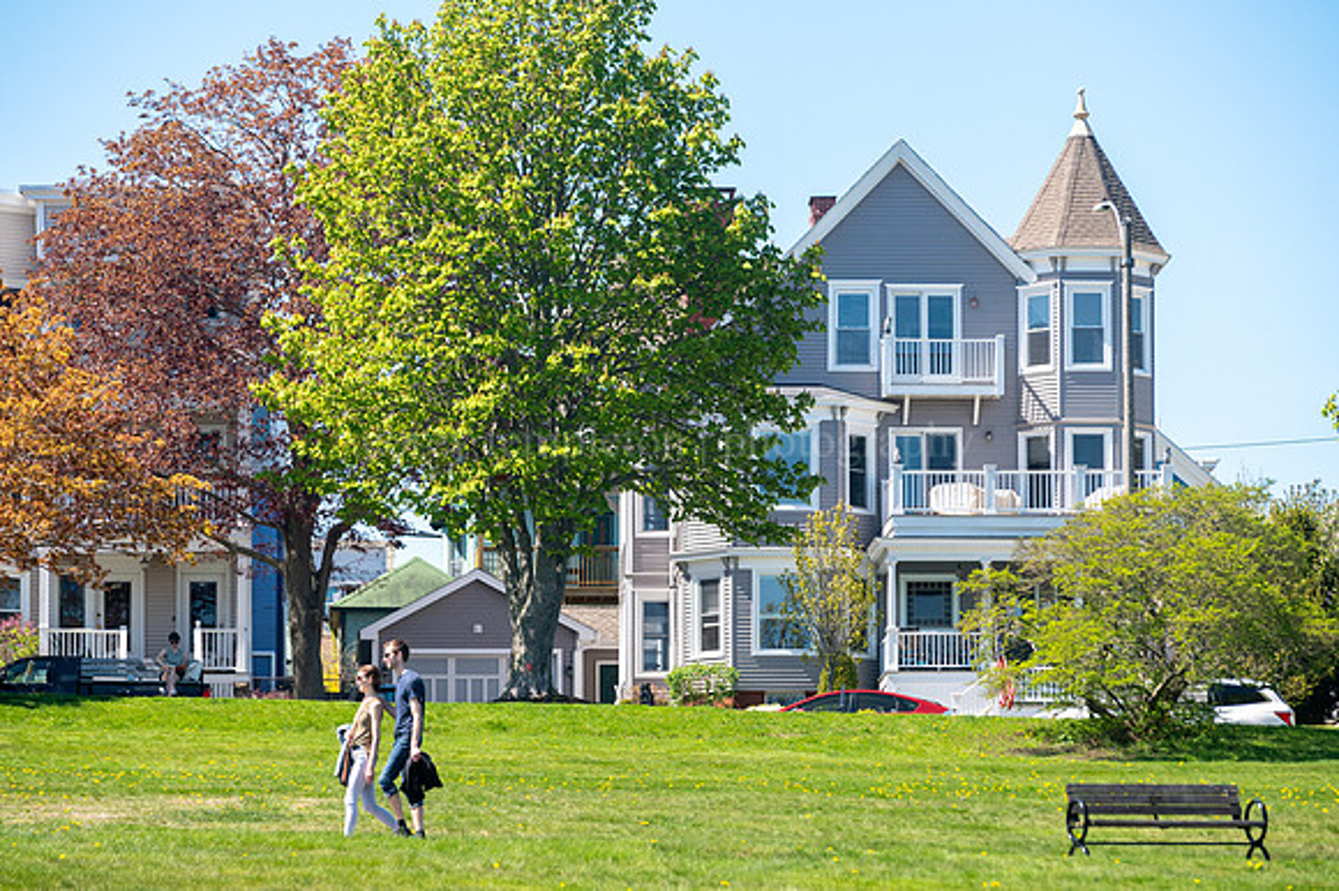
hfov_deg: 11.7
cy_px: 468
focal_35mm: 176
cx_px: 629
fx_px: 6534
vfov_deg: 7.8
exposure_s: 1/2000
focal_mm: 165
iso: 800
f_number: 8
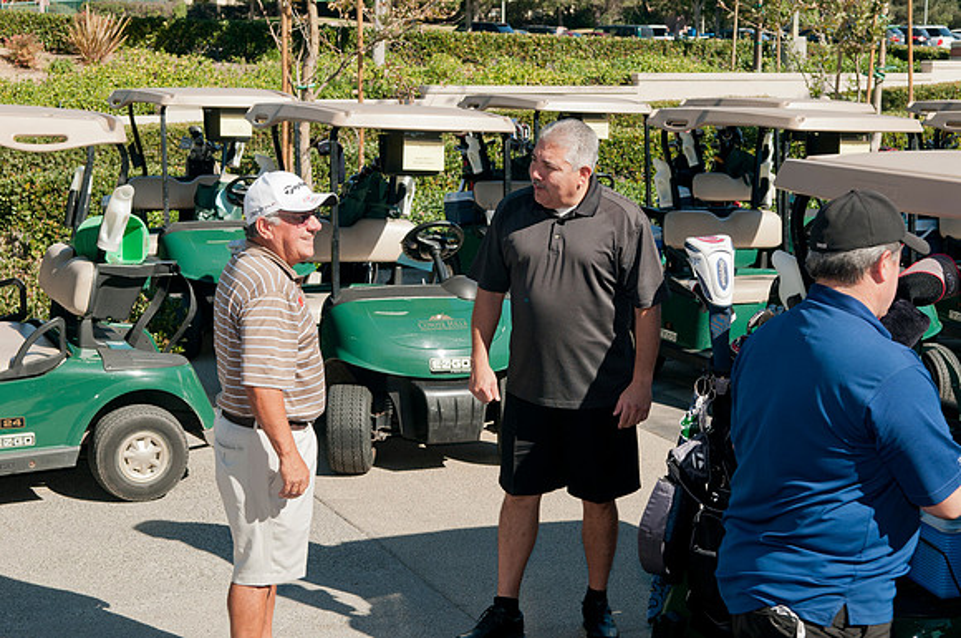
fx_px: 1519
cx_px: 480
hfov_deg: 35.1
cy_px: 319
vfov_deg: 23.7
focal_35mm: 57
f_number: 7.1
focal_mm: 38
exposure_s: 1/200
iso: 200
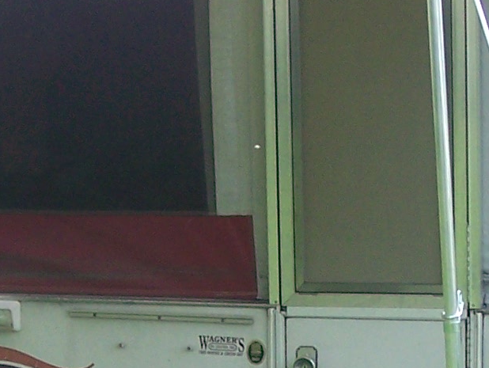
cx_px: 256
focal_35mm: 174
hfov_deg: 11.3
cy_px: 466
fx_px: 2461
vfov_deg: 8.4
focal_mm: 6.3
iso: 80
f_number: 2.8
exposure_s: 1/500
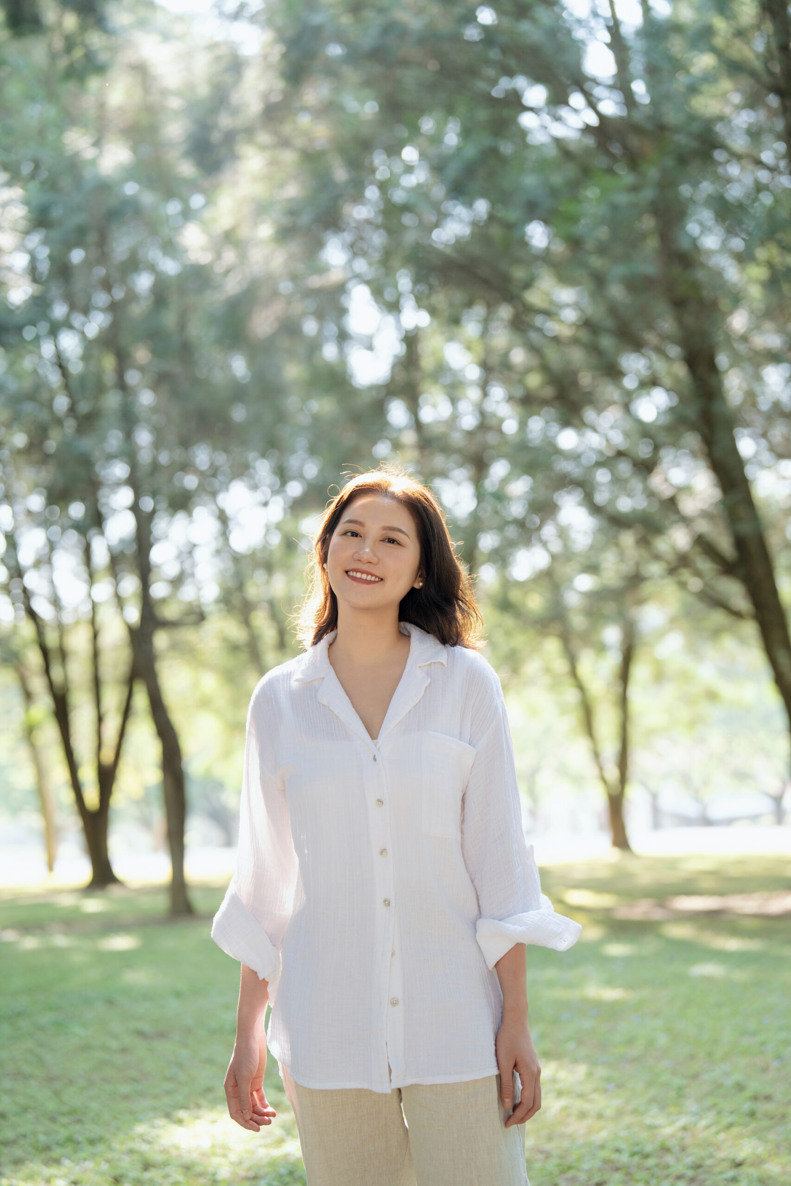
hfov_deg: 27.0
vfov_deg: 39.6
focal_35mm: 50
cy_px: 593
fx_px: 1648
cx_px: 396
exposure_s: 1/200
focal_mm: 50
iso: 160
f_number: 2
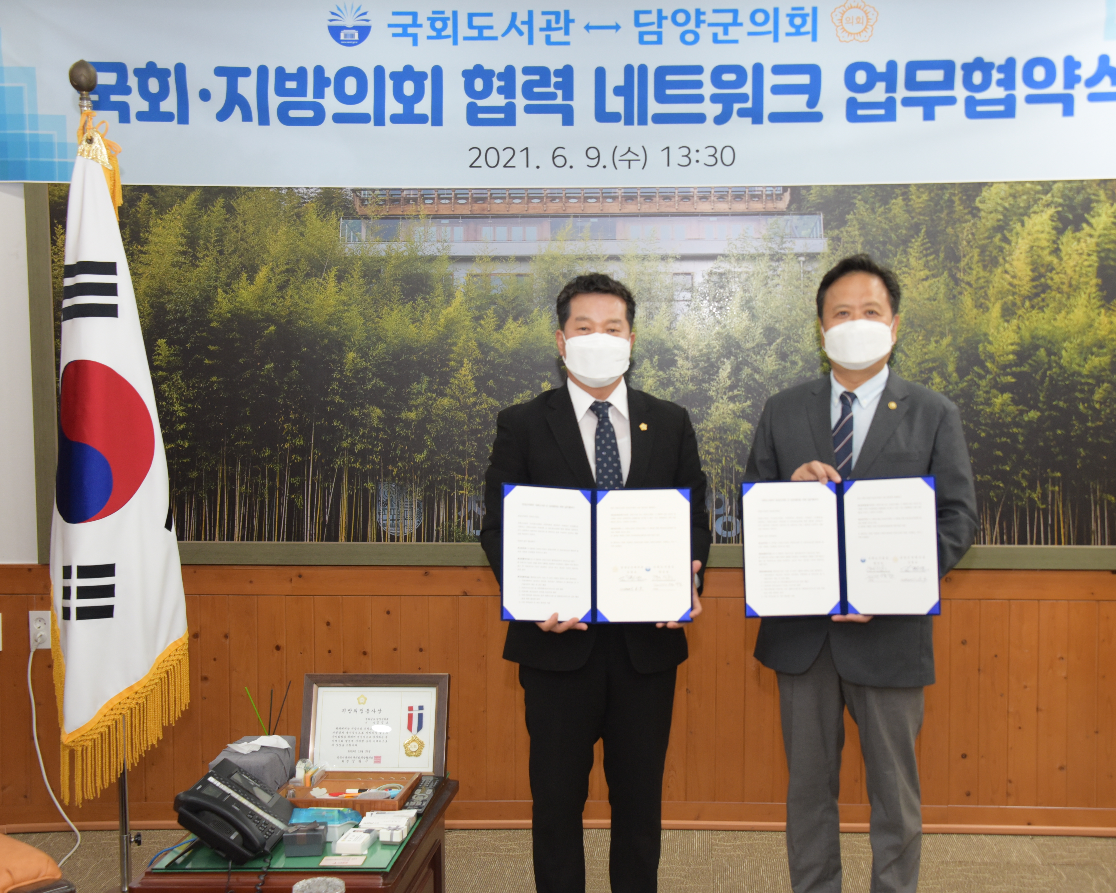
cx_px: 670
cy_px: 451
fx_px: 1519
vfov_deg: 32.7
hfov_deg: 40.2
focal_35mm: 46
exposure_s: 1/200
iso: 1600
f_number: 5
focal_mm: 40
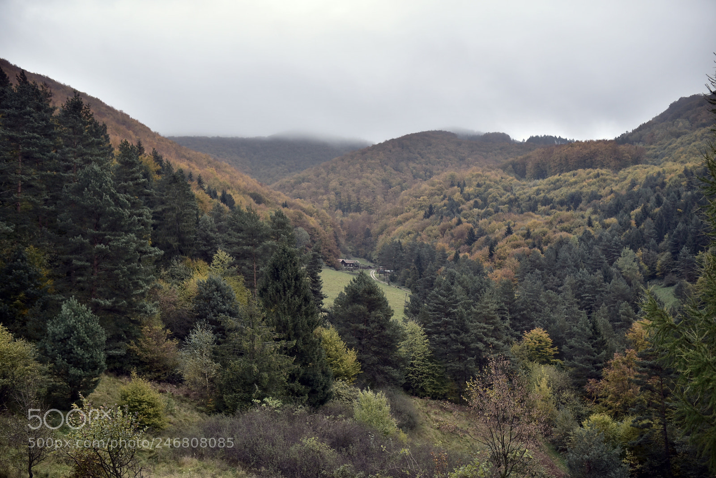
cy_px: 239
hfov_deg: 54.4
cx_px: 358
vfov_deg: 37.9
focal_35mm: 35
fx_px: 696
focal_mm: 35
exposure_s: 1/125
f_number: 2.5
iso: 400
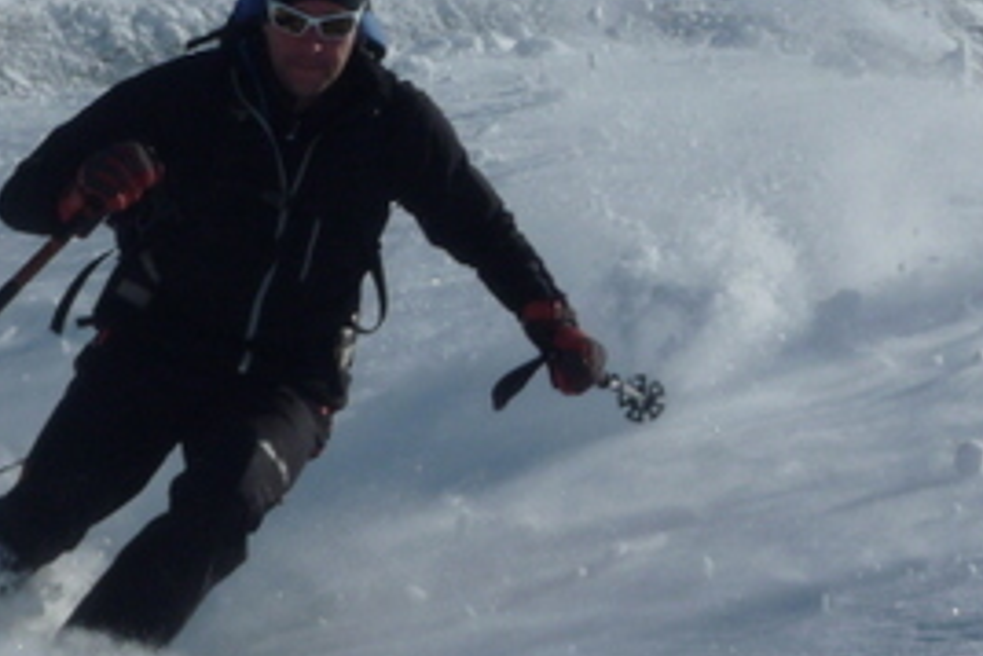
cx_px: 616
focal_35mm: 291
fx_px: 7950
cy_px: 5
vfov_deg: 4.7
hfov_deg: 7.1
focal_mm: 17.6
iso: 100
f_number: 8
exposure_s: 1/800
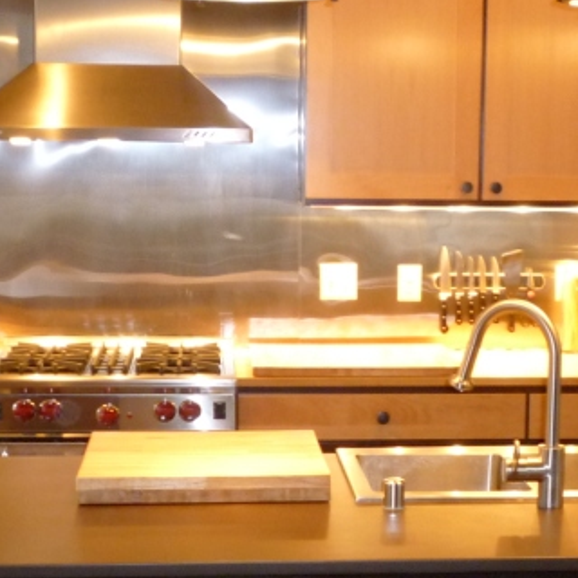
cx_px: 376
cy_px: 441
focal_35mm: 82
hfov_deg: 21.1
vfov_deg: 20.9
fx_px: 1549
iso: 250
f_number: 3.3
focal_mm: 5.2
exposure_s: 1/8
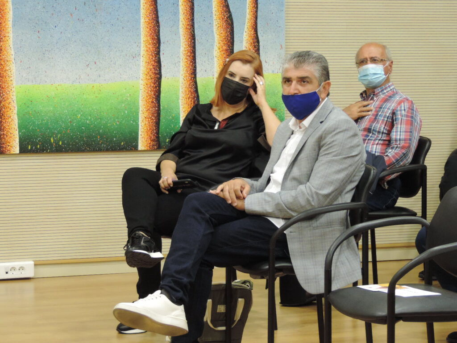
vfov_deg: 12.3
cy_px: 172
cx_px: 228
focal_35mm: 120
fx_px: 1584
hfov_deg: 16.4
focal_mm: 21.4
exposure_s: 1/20
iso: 800
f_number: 4.2
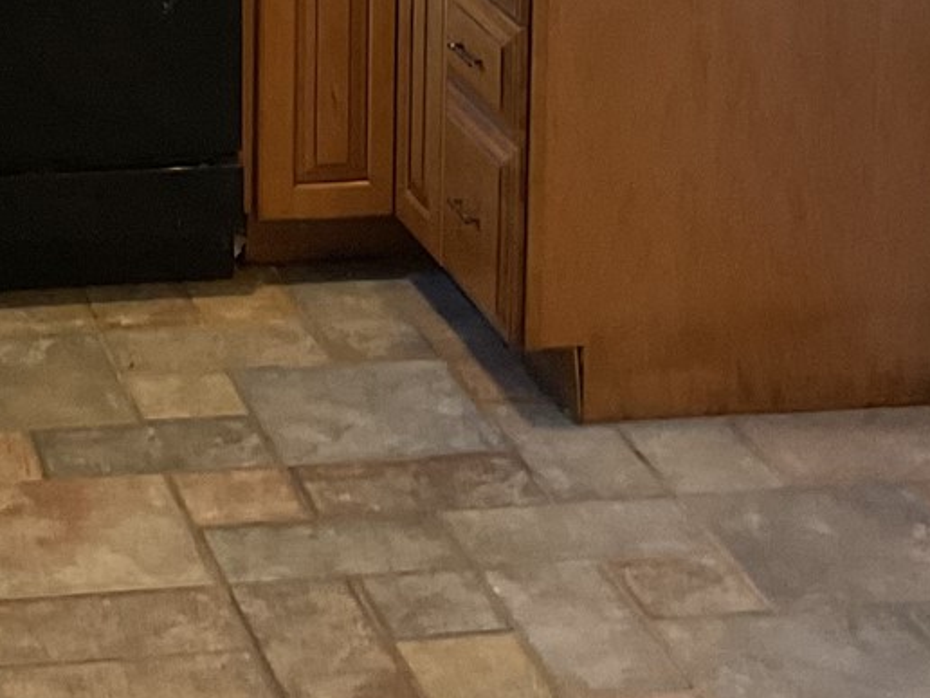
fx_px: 3090
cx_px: -43
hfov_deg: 16.7
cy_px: -409
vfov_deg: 12.2
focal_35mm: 115
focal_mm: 3
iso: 125
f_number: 1.8
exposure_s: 1/60
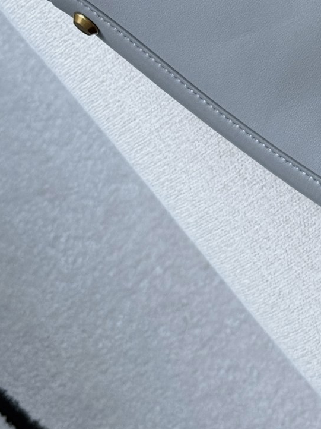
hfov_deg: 10.9
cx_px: 415
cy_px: -73
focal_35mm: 133
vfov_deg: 14.4
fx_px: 1645
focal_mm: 6.76
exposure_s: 1/60
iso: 125
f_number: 1.78
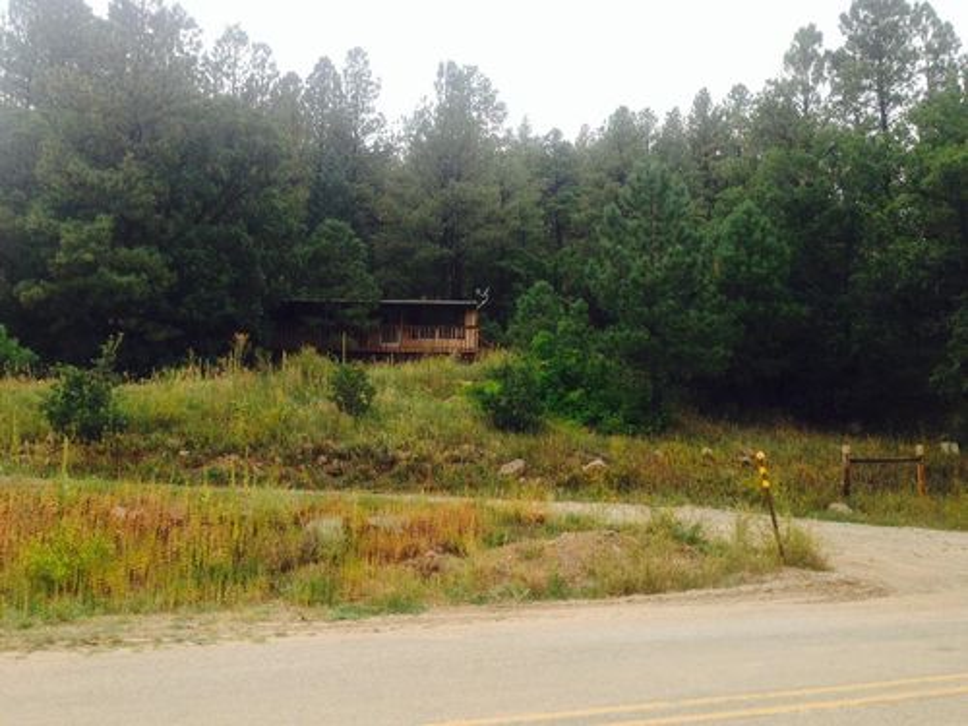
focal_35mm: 33
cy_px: 363
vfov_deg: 42.9
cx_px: 484
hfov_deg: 55.4
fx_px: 923
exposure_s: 1/417
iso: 50
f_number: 2.4
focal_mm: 4.12
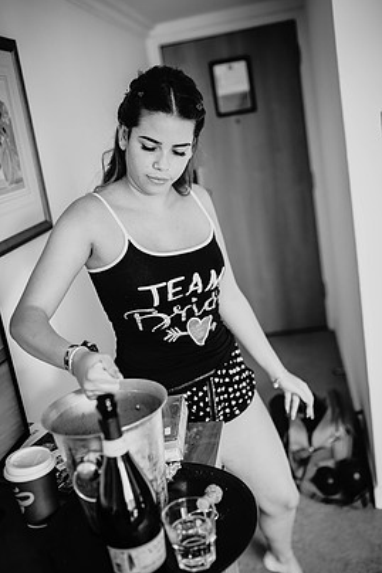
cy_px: 289
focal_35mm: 39
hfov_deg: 34.2
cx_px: 179
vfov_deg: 49.6
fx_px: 621
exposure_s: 1/200
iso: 720
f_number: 2
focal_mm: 35
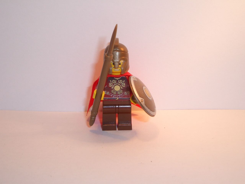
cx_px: 122
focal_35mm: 61
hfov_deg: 31.7
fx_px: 432
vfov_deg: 24.0
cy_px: 92
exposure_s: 1/125
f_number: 5
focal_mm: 8.1
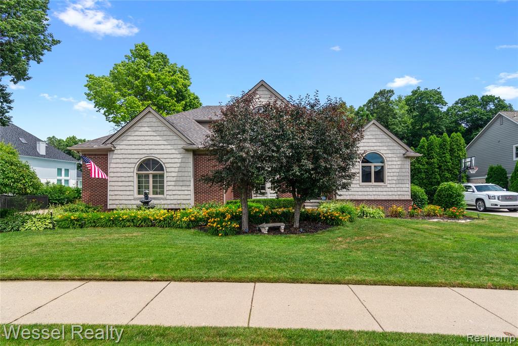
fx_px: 245
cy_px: 173
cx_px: 259
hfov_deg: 93.3
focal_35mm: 17
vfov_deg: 70.5
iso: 400
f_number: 9
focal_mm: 17
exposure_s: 1/250
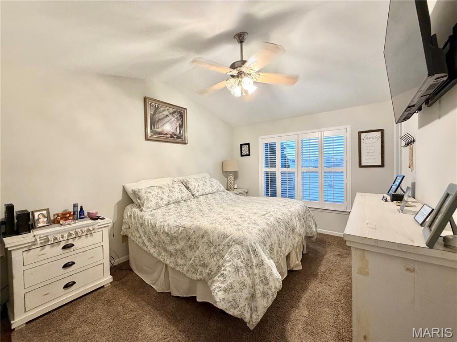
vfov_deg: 85.7
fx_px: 185
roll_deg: +1.1
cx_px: 228
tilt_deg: -1.8
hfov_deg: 102.1
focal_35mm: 14
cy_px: 171
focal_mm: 2.22
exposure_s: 1/60
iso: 320
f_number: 2.2
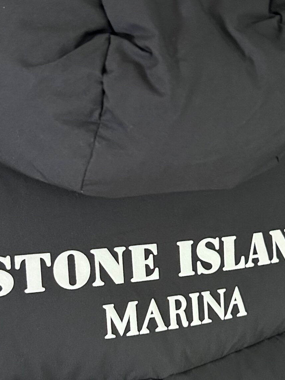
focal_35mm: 58
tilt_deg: -16.9
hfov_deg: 25.2
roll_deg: +3.6
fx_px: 637
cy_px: 202
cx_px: 170
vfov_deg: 33.2
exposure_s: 1/33
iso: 500
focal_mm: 5.7
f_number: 1.5
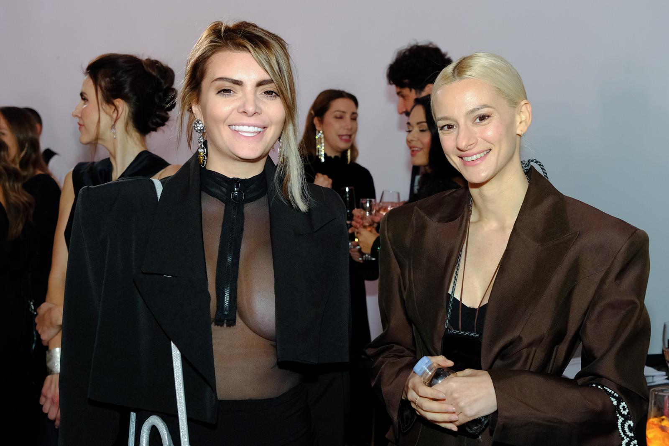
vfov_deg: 32.6
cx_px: 334
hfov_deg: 47.4
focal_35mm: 41
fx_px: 762
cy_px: 223
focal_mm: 27.4
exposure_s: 1/100
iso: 1600
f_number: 4
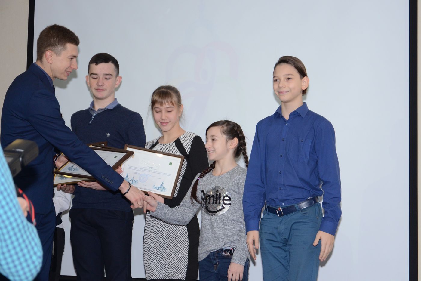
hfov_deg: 27.0
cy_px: 140
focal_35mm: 75
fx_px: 877
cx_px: 210
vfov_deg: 18.2
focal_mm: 50
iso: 800
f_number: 5.6
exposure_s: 1/250
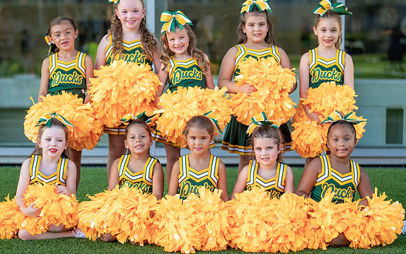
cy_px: 123
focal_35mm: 86
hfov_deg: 24.1
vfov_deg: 15.2
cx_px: 199
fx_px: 952
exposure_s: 1/500
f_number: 1.2
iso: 100
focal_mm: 50
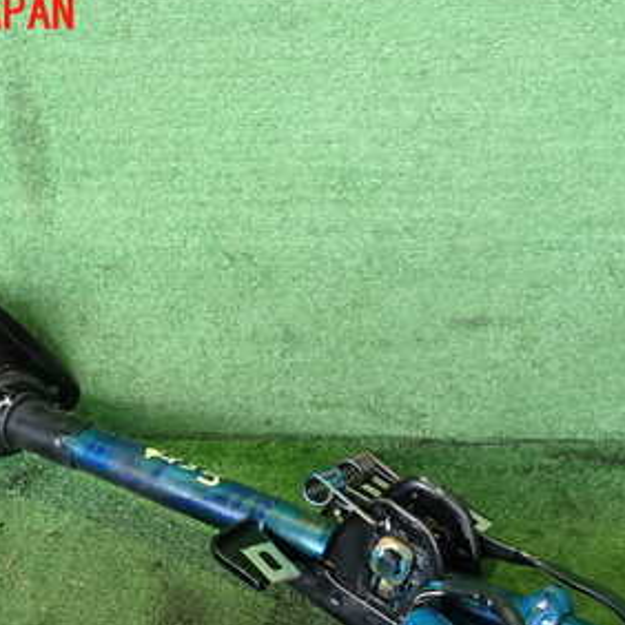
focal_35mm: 47
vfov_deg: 35.1
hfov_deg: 36.0
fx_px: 960
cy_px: 485
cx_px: 337
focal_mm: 4.5
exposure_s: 1/30
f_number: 2
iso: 400
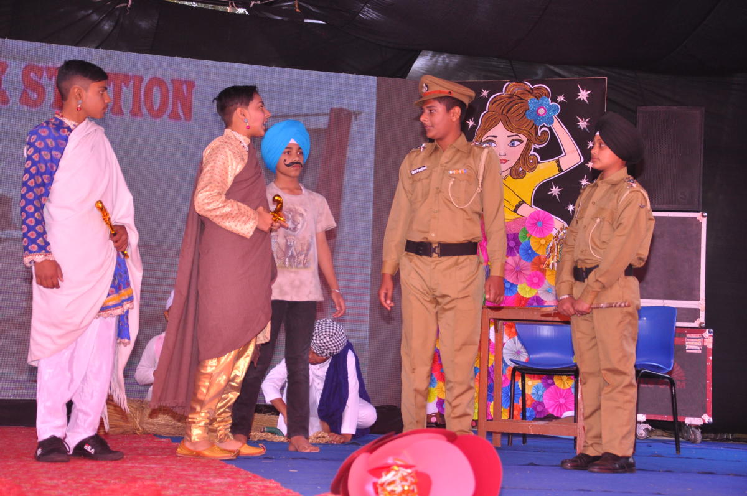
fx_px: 1554
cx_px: 374
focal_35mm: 75
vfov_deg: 18.1
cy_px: 248
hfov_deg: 27.0
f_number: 5.6
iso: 640
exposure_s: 1/125
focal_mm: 50
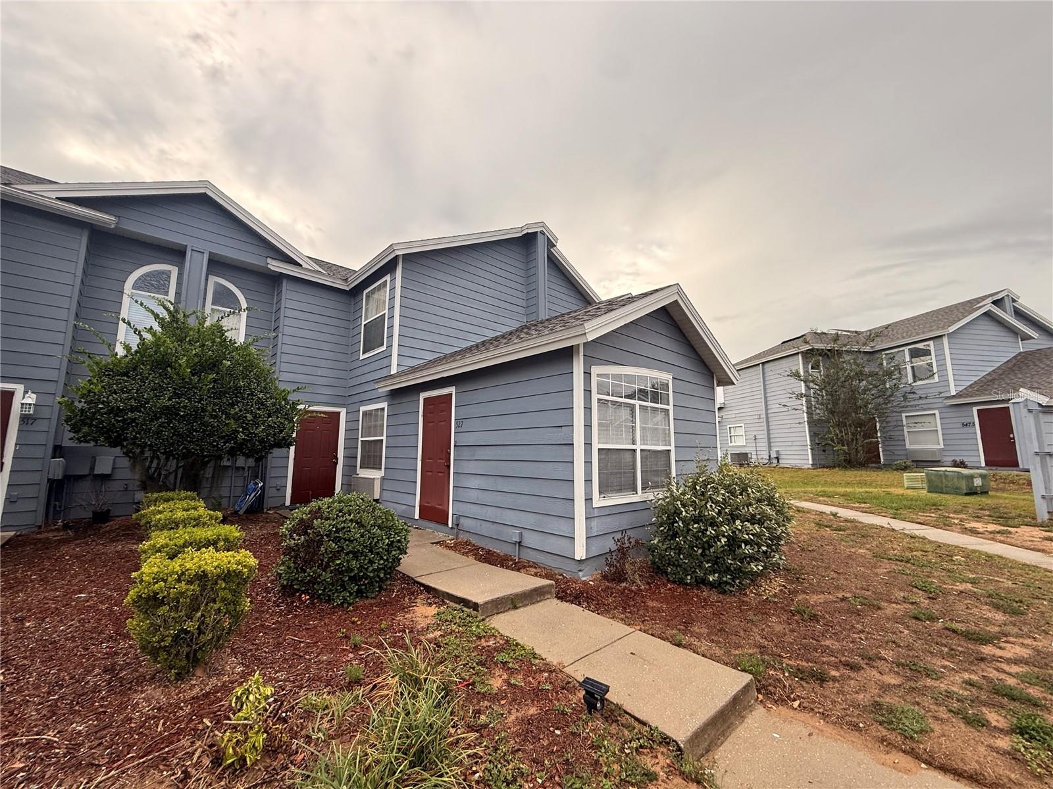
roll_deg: -0.6
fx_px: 426
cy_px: 394
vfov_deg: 85.7
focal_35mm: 14
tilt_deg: +9.6
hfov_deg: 102.1
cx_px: 526
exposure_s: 1/379
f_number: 2.2
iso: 64
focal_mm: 2.22
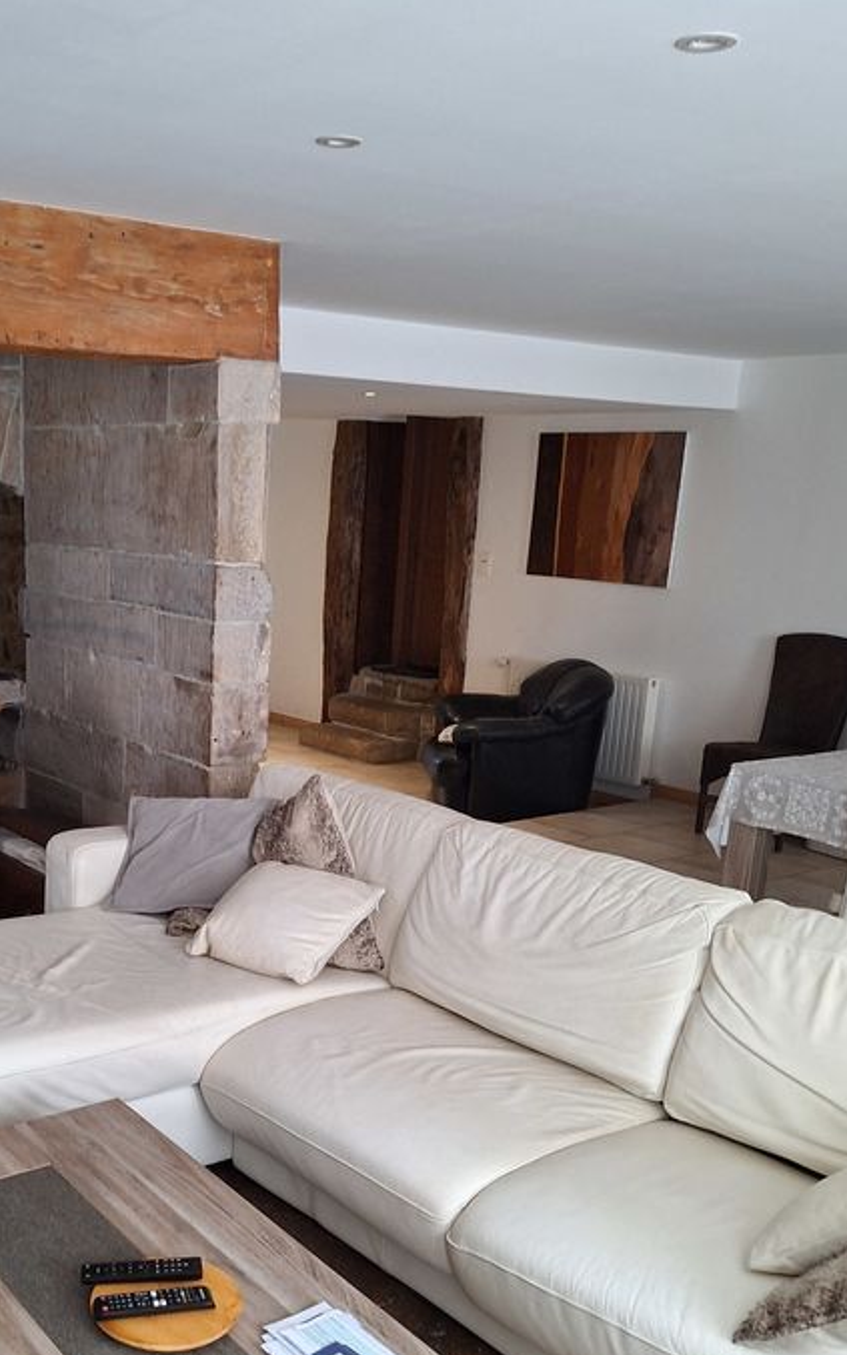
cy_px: 817
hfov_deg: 34.5
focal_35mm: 36
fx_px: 1330
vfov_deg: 53.6
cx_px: 204
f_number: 1.8
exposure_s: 1/50
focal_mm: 5.54
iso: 160
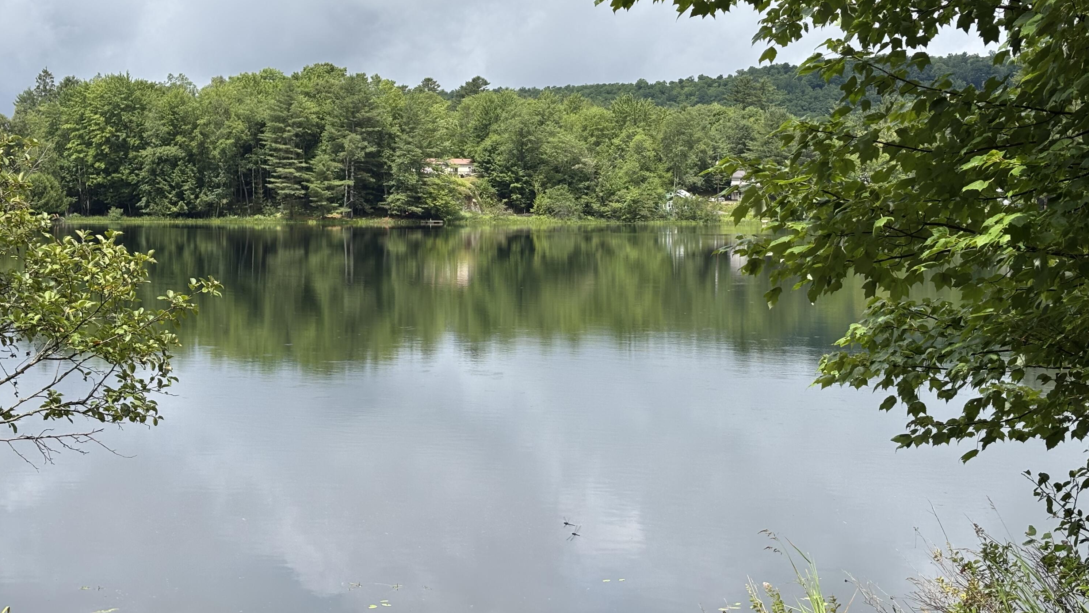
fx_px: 1646
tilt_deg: -0.5
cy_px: 217
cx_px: 545
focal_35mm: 57
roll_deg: +0.4
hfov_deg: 36.6
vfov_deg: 21.0
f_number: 1.6
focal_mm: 5.96
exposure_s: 1/3021
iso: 40
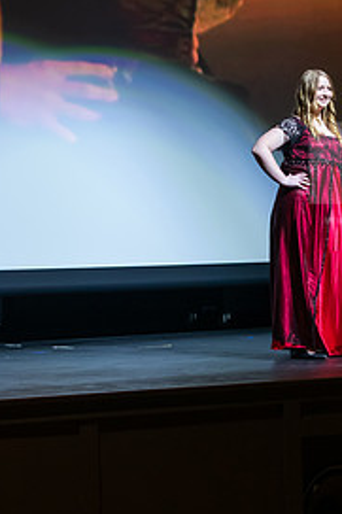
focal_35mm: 116
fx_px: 1655
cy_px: 240
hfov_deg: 11.7
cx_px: 280
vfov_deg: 17.7
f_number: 3.2
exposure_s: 1/200
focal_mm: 70
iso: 2000
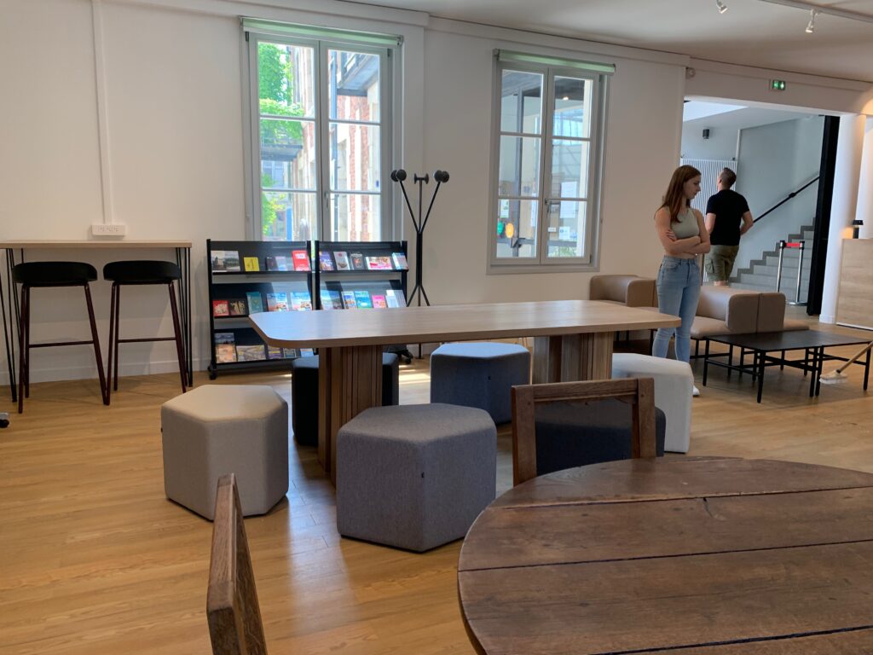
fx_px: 656
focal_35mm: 26
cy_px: 328
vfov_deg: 53.1
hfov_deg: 67.3
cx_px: 436
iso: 80
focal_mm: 4.25
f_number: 1.8
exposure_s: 1/121
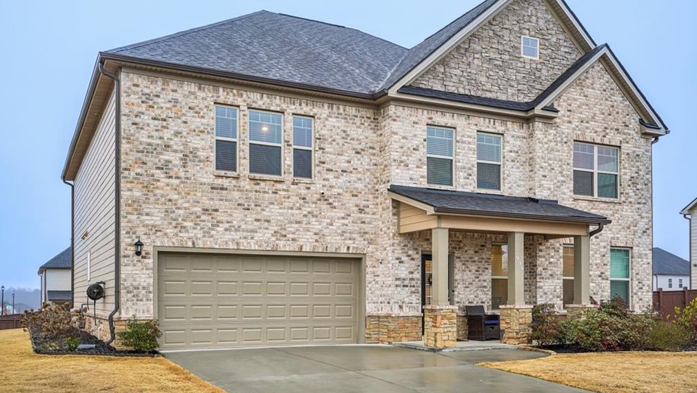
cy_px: 166
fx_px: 647
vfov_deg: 33.7
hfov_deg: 56.6
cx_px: 347
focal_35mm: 35
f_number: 8
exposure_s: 1/40
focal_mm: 33
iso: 400
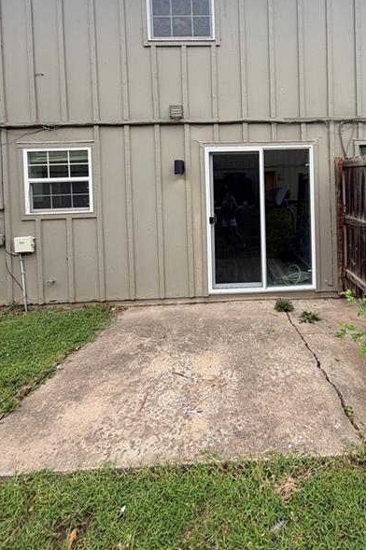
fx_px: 290
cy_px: 199
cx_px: 244
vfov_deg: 84.9
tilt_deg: -0.4
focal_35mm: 19
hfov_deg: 62.9
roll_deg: +1.2
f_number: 2.2
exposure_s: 1/121
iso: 50
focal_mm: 2.22
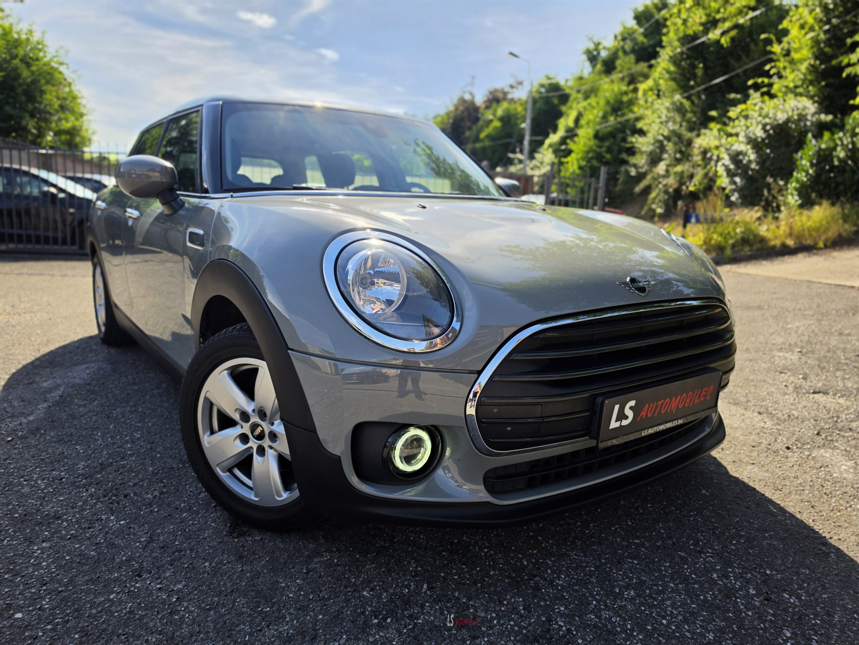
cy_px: 322
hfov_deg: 73.9
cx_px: 430
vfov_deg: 58.9
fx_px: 571
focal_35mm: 23
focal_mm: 6.5
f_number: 1.4
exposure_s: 1/7622
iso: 64
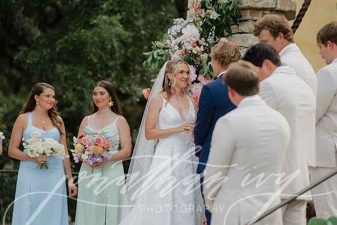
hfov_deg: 10.8
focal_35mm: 190
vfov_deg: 7.2
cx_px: 168
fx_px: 1779
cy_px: 112
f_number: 2.8
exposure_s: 1/800
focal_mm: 190
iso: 200
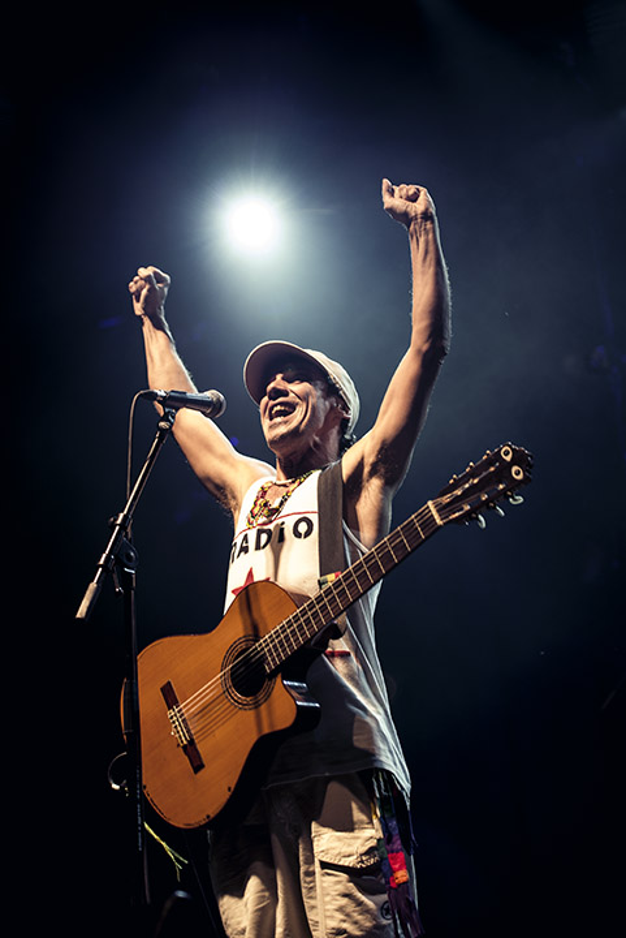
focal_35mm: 70
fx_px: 1823
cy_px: 469
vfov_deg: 28.8
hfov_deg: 19.5
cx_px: 313
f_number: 2.8
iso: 640
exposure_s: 1/160
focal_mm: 70
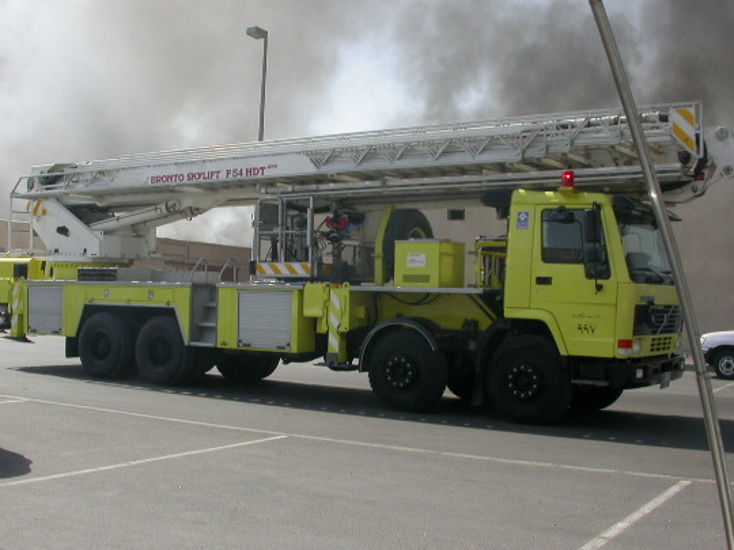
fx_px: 954
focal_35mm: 45
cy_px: 259
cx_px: 340
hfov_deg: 42.0
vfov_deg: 32.2
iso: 100
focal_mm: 7.85
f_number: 6.7
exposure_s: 1/334
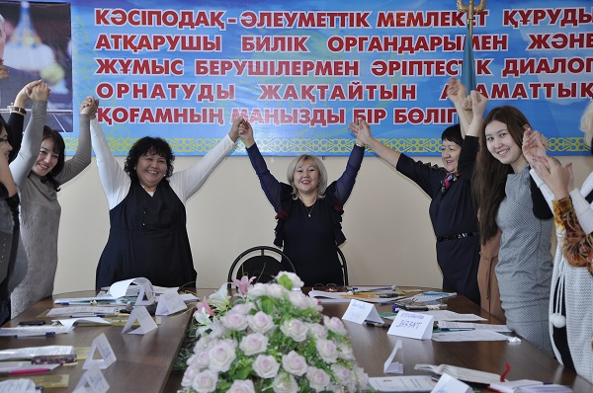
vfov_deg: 17.4
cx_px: 296
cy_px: 196
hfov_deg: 26.0
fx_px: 1283
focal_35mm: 78
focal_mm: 52
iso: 250
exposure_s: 1/30
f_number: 5
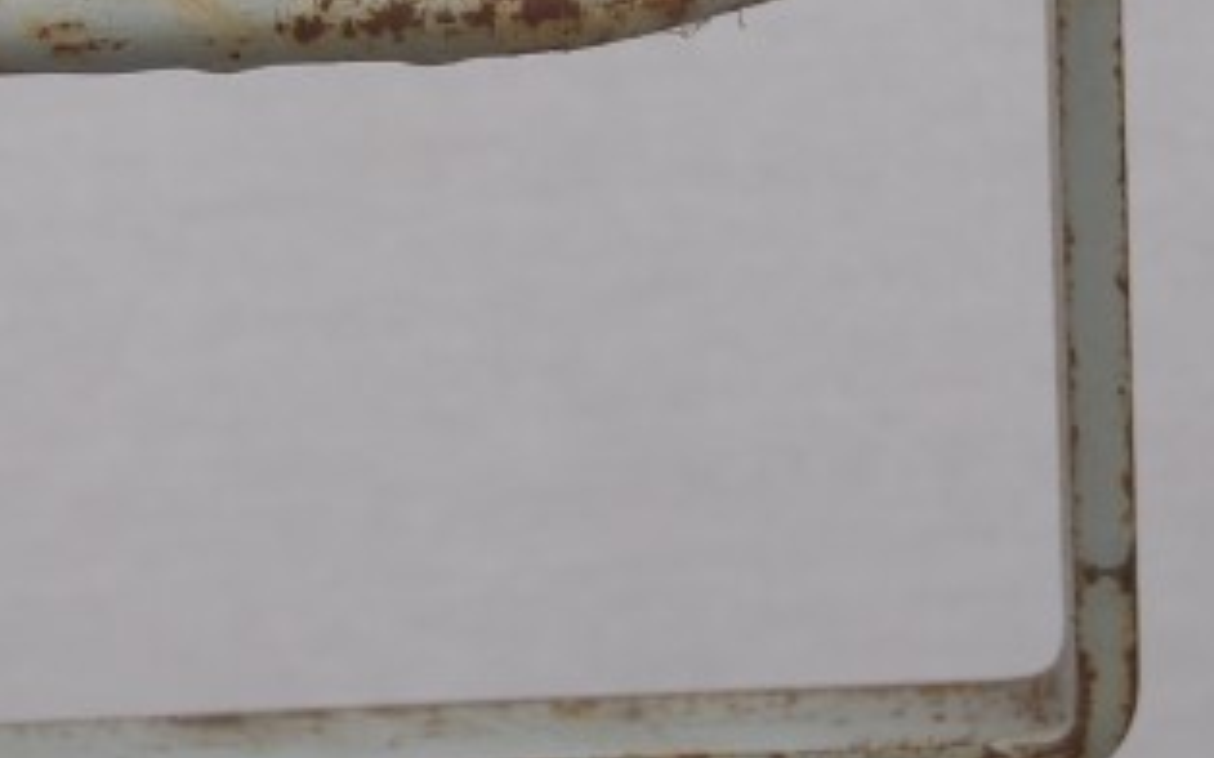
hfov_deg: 13.3
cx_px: 363
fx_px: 5193
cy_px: 240
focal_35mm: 157
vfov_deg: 8.3
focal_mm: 28
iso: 125
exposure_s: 1/160
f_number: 4.5
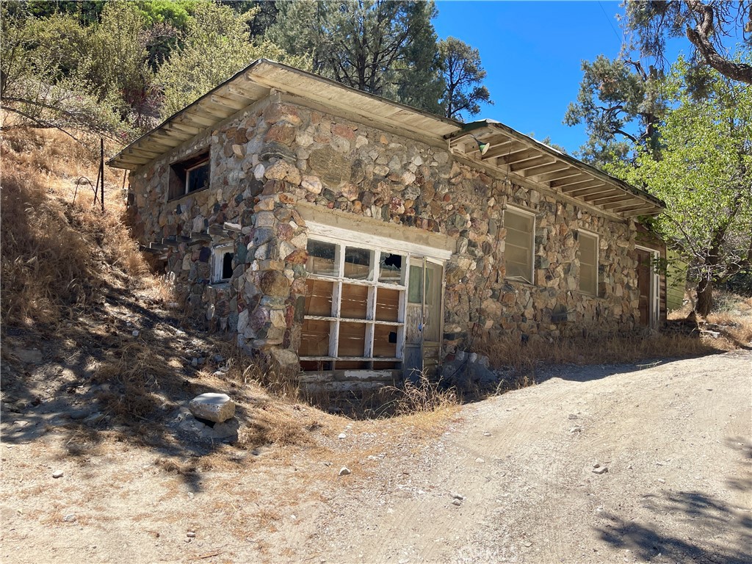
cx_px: 376
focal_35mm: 25
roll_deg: -3.2
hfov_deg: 69.4
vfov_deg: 54.9
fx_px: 543
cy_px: 282
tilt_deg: +5.7
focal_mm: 5.1
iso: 32
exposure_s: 1/1976
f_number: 1.6
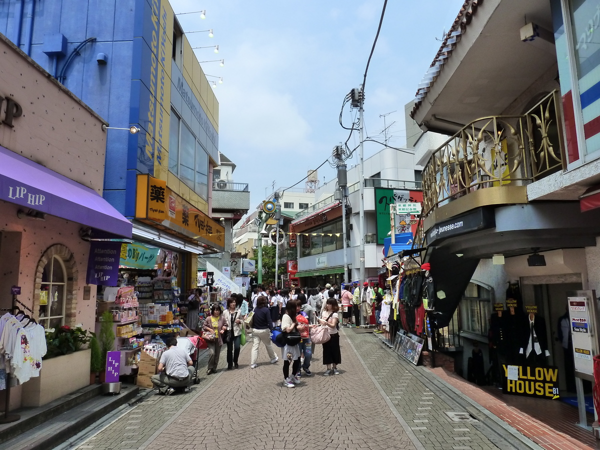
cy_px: 225
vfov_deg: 54.9
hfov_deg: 69.4
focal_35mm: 25
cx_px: 300
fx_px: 433
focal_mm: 4.1
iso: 200
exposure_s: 1/400
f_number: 5
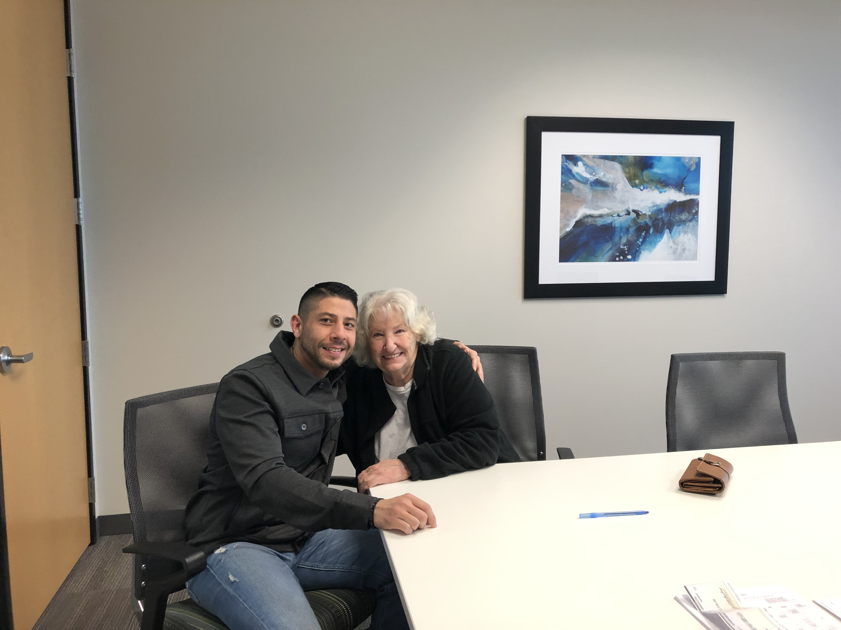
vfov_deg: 49.7
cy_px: 315
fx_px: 680
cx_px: 420
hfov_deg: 63.4
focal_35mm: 28
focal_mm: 3.99
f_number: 1.8
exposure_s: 1/30
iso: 40
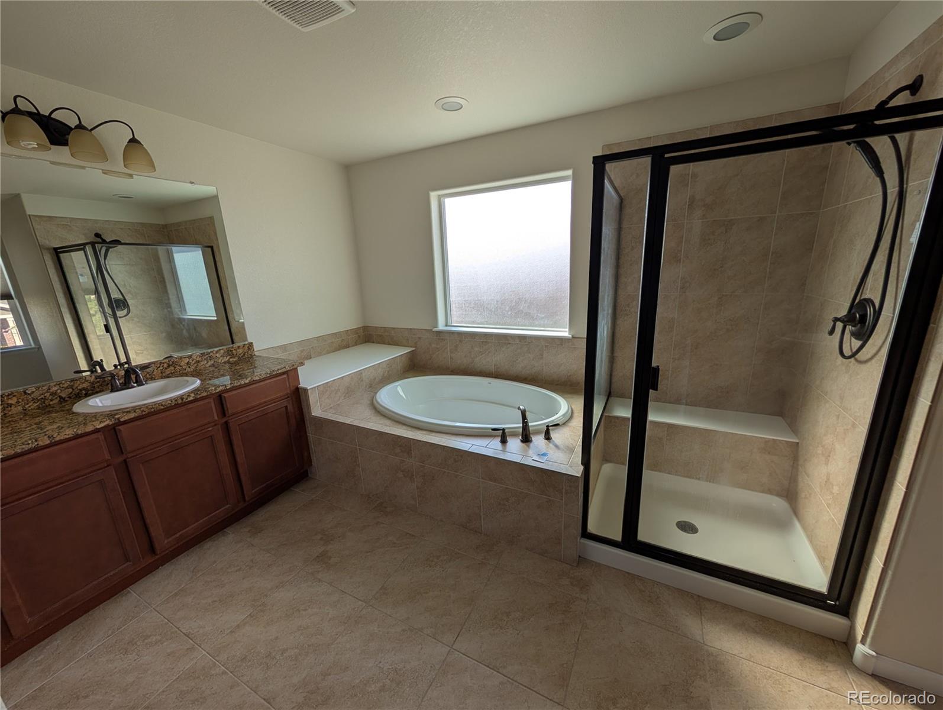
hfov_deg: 110.5
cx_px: 472
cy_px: 355
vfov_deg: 94.6
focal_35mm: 12
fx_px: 327
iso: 56
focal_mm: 2.02
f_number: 1.7
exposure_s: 1/616
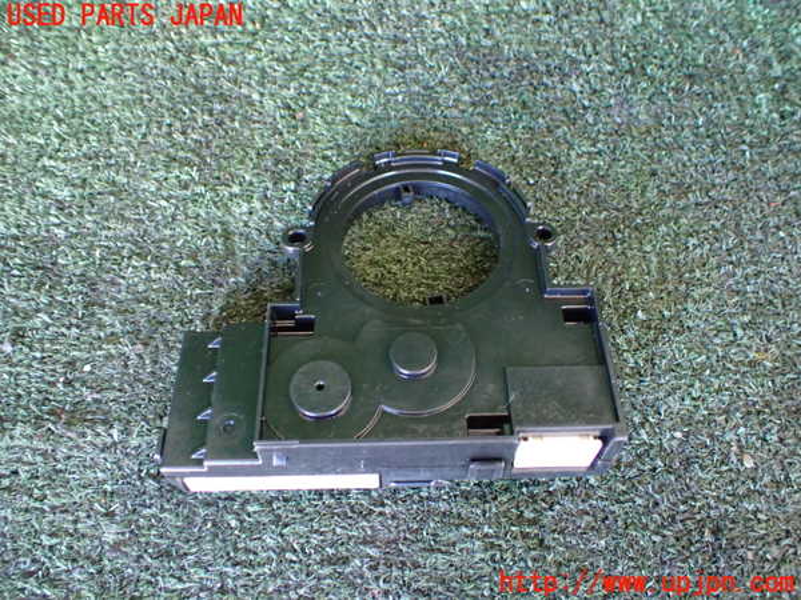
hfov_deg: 60.0
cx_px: 400
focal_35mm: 30
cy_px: 300
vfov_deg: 46.8
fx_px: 694
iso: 1000
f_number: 2.3
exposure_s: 1/30
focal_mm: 5.4
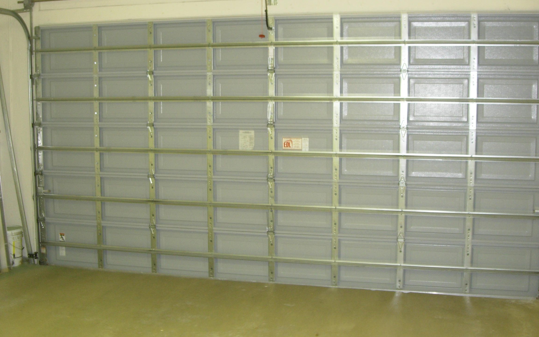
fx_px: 661
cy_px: 162
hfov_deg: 44.4
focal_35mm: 45
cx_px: 269
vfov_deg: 28.6
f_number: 2.8
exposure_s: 1/7.1
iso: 105
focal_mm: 7.8
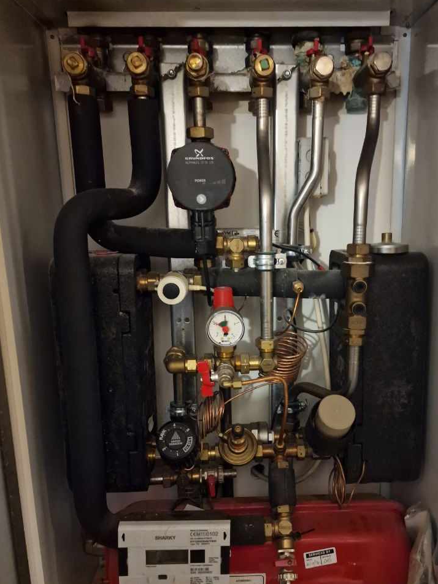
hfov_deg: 48.0
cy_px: 321
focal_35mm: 29
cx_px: 255
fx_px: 489
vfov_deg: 61.5
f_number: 1.8
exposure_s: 1/20
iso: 1600
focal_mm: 6.4
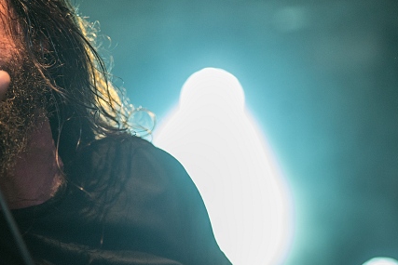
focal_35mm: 172
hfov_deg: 11.9
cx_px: 101
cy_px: 66
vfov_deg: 8.0
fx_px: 1902
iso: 1250
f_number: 3.2
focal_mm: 102
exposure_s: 1/100
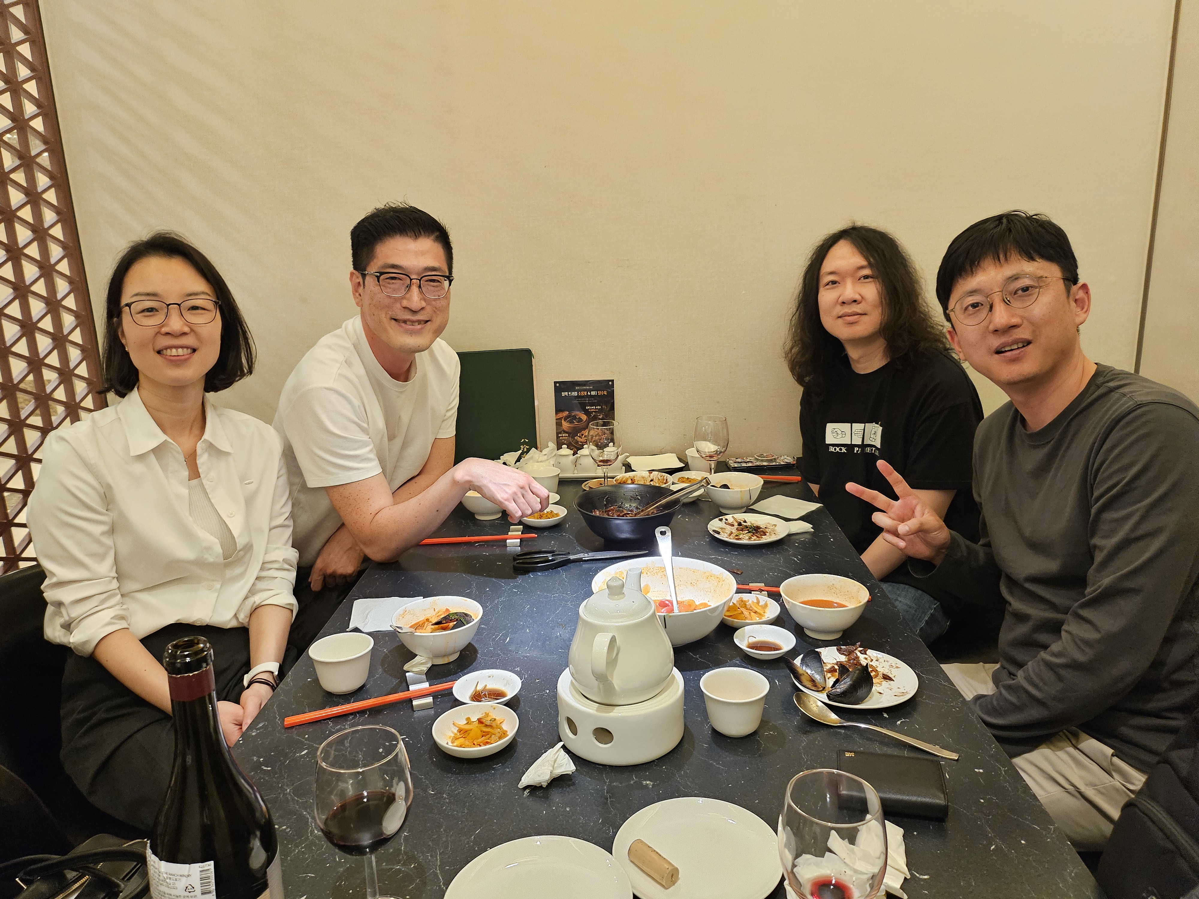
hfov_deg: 71.6
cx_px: 600
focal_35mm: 24
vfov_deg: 56.8
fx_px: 831
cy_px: 450
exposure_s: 1/120
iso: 800
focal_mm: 5
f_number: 1.8
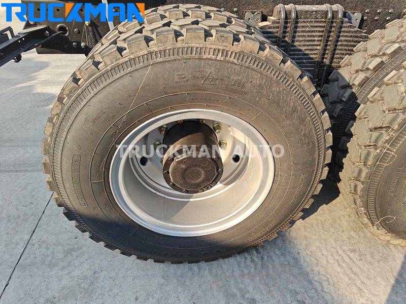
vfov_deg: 56.8
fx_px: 281
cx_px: 203
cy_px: 152
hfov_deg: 71.6
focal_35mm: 24
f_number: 1.8
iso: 50
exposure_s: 1/730
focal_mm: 5.59
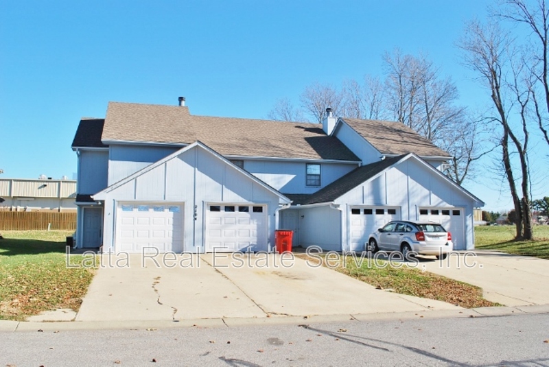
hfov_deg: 57.2
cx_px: 274
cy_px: 184
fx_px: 504
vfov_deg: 40.0
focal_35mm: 33
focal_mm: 22
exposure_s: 1/250
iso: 100
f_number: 8
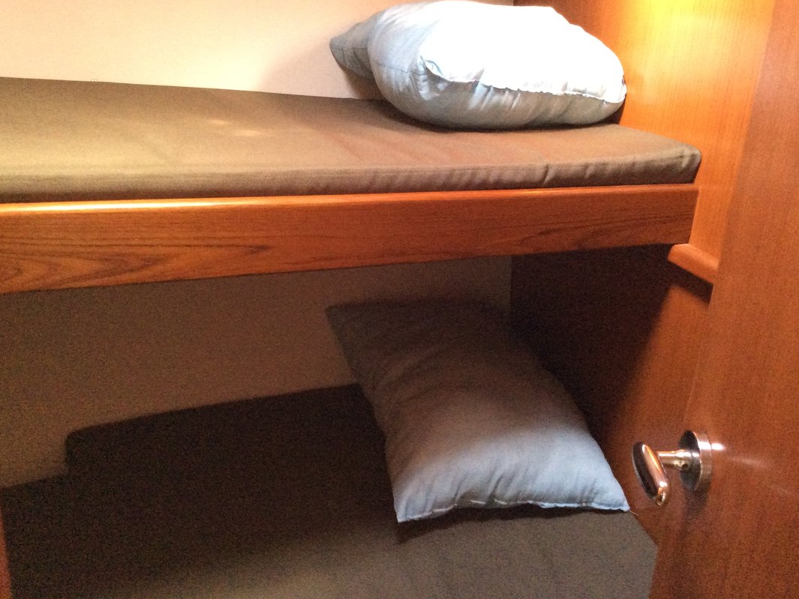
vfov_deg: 43.0
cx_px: 401
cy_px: 293
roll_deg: -2.1
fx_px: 762
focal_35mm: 33
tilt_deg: -19.0
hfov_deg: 55.3
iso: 400
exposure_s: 1/17
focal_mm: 3.3
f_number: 2.4
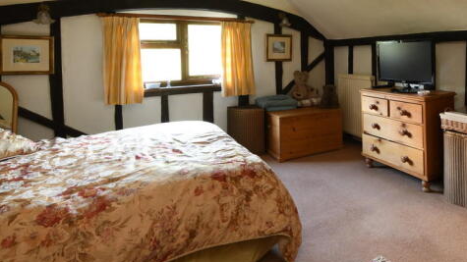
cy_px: 65
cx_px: 321
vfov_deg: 43.0
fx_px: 322
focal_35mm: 26
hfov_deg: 69.3
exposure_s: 1
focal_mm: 18
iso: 320
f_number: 9
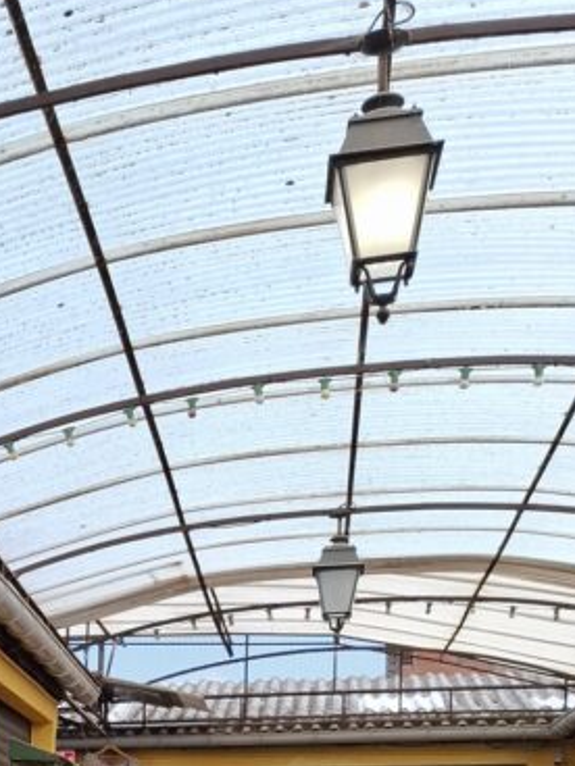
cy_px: 901
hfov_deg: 20.5
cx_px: -212
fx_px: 1417
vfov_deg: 27.0
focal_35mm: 64
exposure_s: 1/1071
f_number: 1.8
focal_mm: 5.54
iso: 50
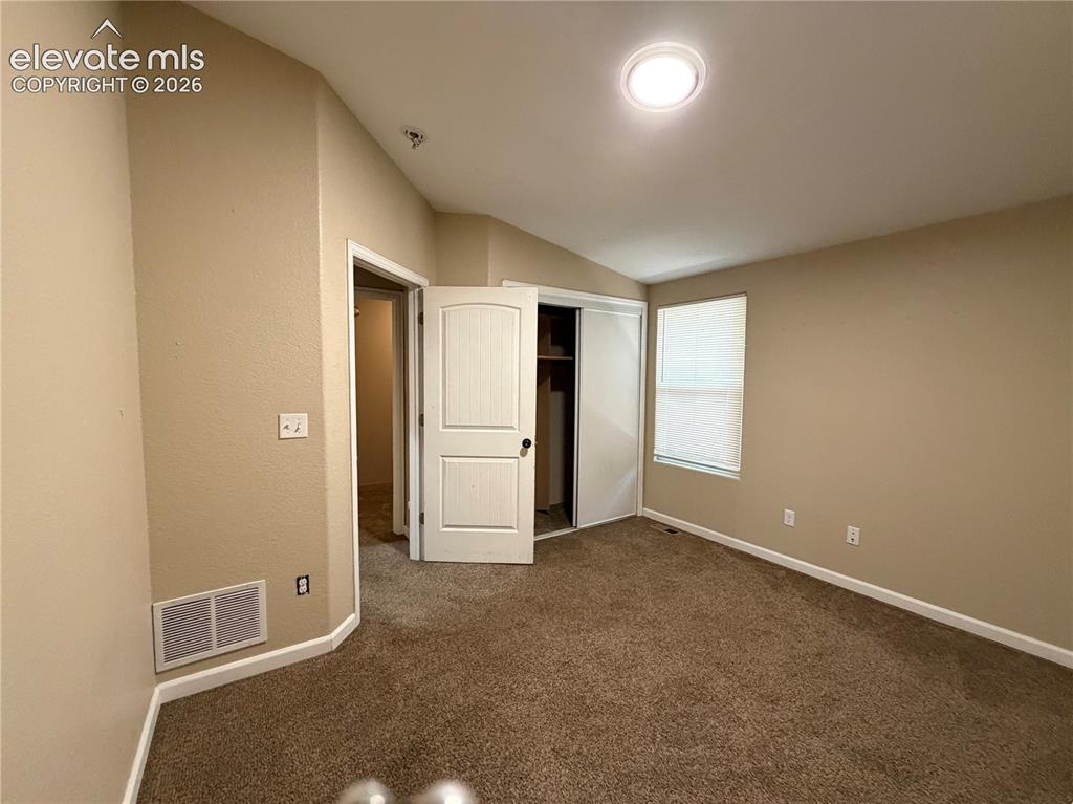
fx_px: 434
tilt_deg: -2.8
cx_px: 536
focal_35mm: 14
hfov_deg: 102.1
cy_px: 402
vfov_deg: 85.6
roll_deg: -0.2
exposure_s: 1/60
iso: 500
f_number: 2.2
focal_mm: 2.22
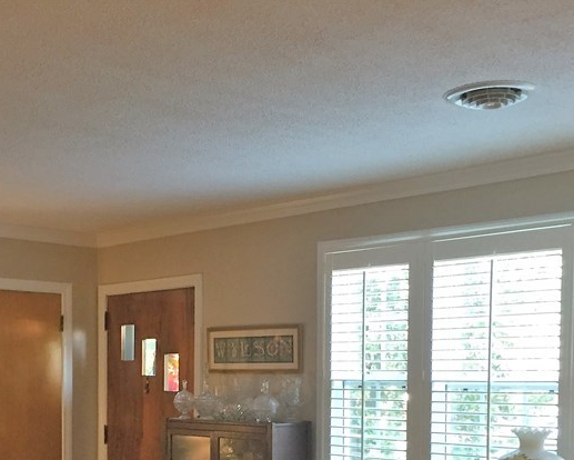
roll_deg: -1.9
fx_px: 952
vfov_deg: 26.2
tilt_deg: -3.0
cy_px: 422
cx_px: 198
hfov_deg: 33.3
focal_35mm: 56
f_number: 2.2
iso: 125
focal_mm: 4.15
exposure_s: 1/30
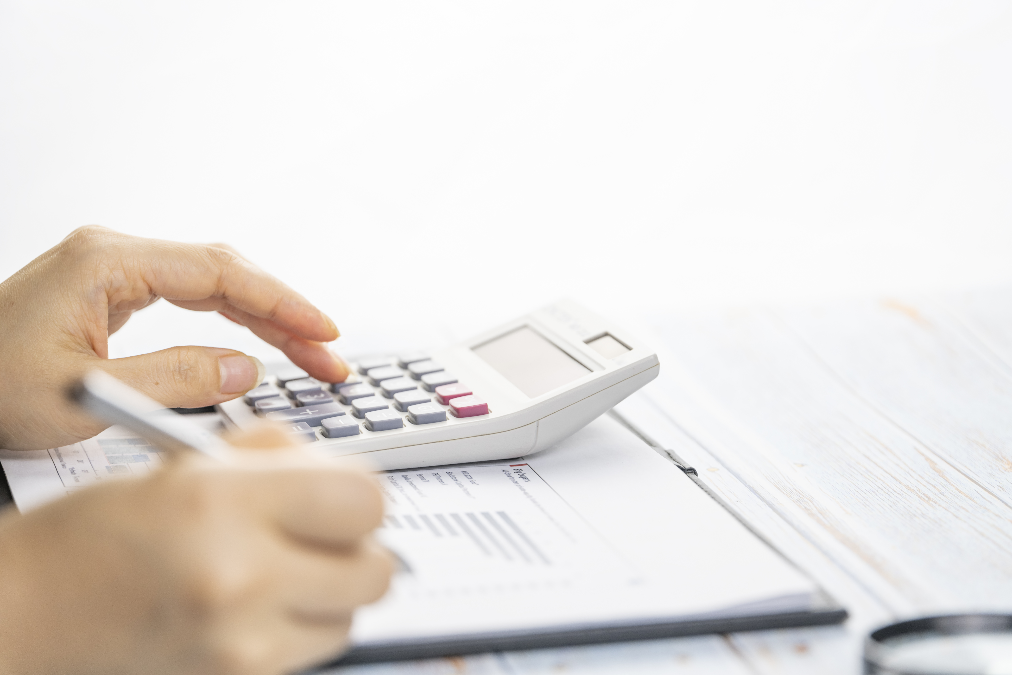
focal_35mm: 130
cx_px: 506
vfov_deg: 10.5
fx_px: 3654
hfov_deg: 15.8
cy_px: 338
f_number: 4
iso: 200
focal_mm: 130
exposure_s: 1/125
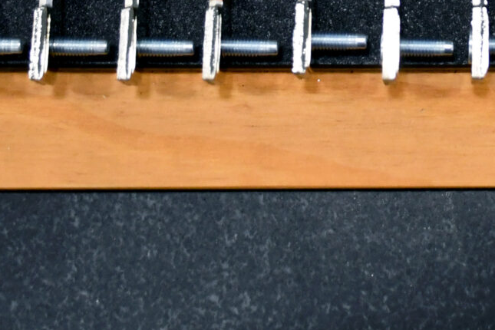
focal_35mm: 135
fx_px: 1856
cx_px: 533
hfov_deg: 14.8
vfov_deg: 9.6
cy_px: -282
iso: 800
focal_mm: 23
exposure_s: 1/160
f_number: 3.8
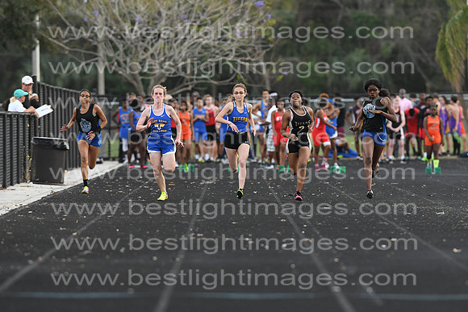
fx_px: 5851
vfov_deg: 3.1
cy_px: 156
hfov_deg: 4.6
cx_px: 234
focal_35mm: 450
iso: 1600
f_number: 4
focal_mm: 300
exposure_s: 1/1600
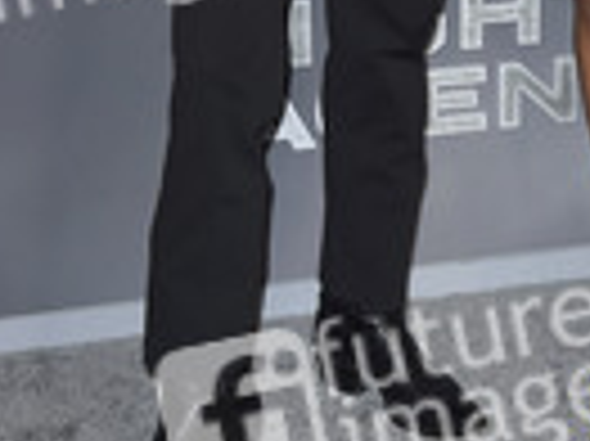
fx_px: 2248
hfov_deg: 14.8
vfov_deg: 10.7
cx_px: 520
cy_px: -279
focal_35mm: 132
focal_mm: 45
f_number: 6.3
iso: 400
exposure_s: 1/250
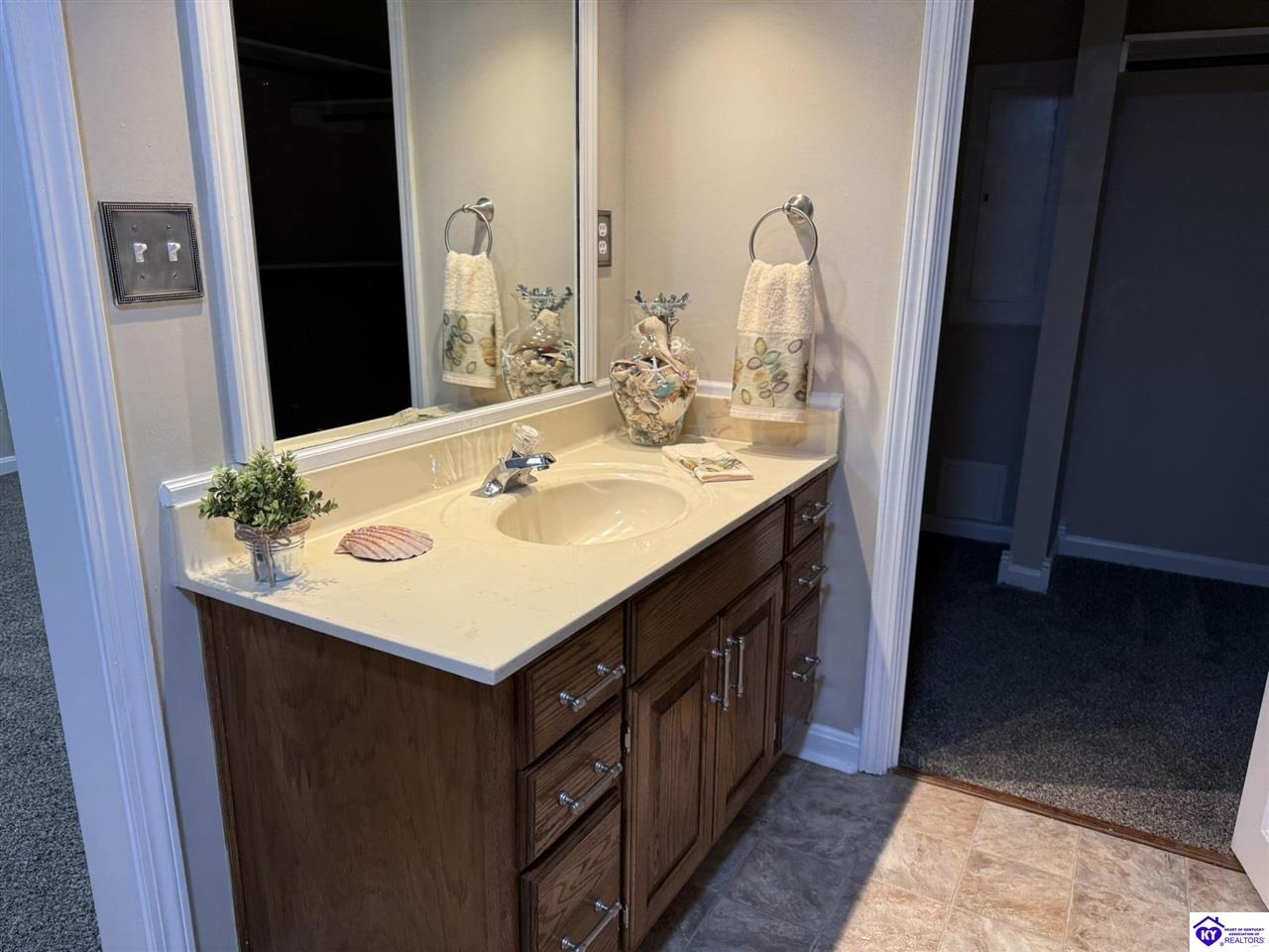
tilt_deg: -14.8
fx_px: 880
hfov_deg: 71.6
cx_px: 634
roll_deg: -0.1
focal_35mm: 24
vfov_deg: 56.8
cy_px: 476
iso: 100
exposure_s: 1/120
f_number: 1.78
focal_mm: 6.76
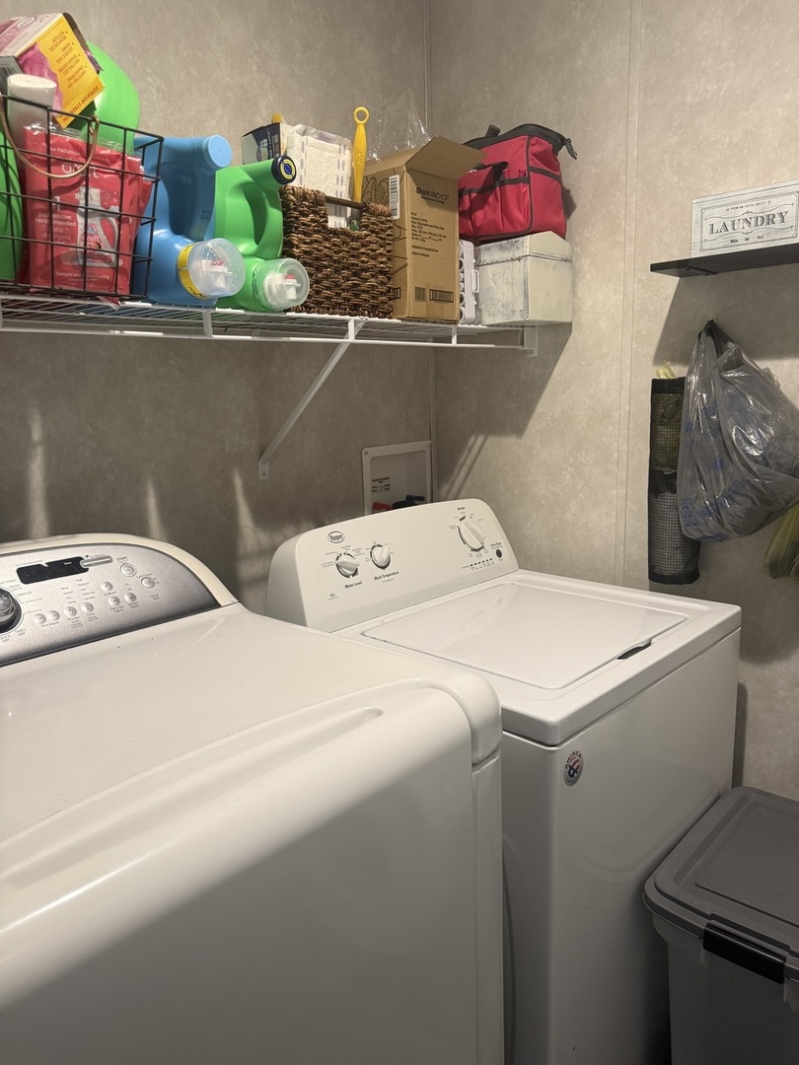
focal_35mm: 24
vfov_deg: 71.6
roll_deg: +1.5
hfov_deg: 56.8
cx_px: 400
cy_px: 532
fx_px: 739
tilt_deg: -12.1
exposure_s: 1/60
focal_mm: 6.76
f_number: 1.78
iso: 200
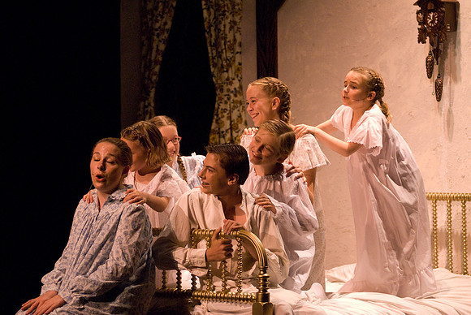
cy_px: 158
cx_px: 236
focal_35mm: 174
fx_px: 2279
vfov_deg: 7.9
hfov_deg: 11.8
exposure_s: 1/160
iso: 1600
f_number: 2.8
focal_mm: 116
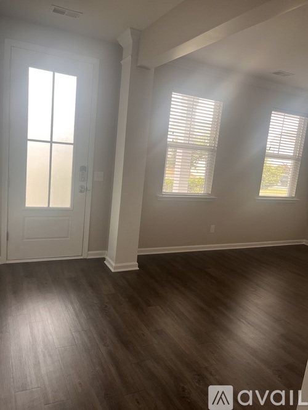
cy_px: 205
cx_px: 154
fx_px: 309
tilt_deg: -9.5
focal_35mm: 26
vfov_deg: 67.3
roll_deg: -6.3
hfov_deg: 53.0
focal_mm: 5.1
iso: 125
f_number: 1.6
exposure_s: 1/121
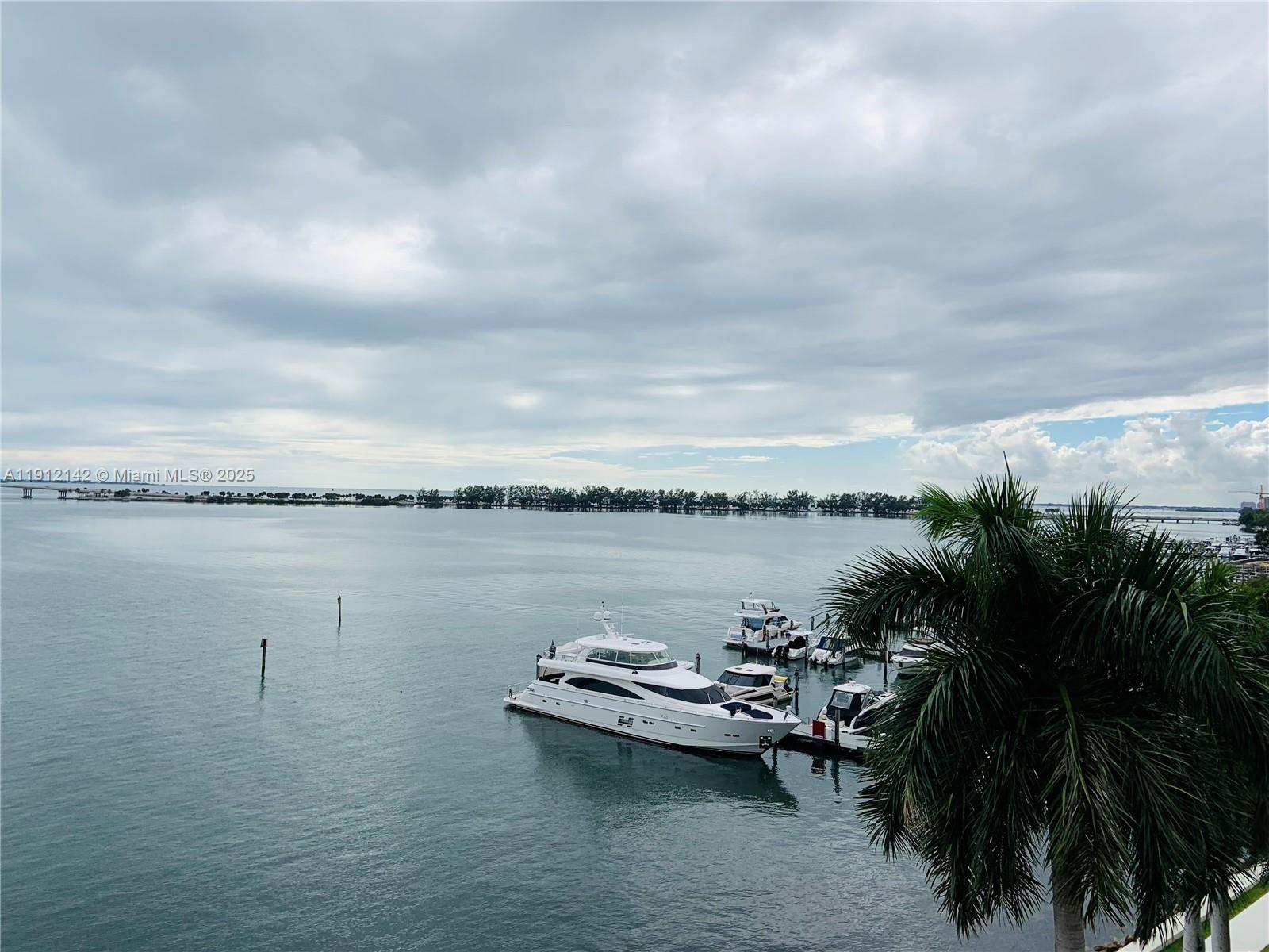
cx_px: 634
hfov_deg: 67.3
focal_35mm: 26
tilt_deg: +1.4
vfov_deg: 53.1
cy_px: 476
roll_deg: -1.8
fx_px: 953
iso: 25
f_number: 1.8
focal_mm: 4.25
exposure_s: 1/4464
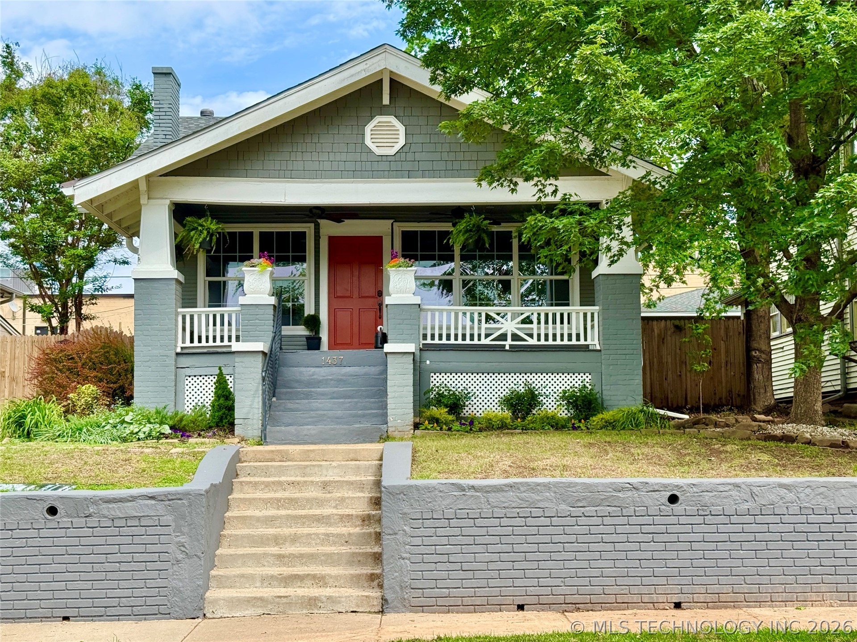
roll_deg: -1.2
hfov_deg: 39.7
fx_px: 1188
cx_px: 428
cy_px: 321
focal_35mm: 48
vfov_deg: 30.3
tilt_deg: +5.1
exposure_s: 1/2415
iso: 80
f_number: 1.78
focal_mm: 6.76
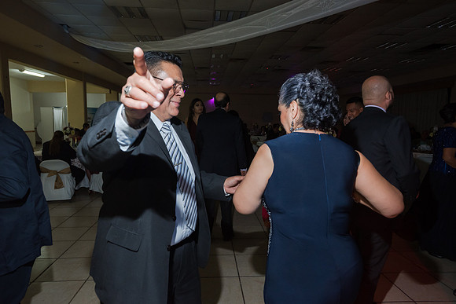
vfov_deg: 53.2
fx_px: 304
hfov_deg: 73.7
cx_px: 228
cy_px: 152
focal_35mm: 24
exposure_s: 1/125
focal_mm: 24
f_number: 3.5
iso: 1600
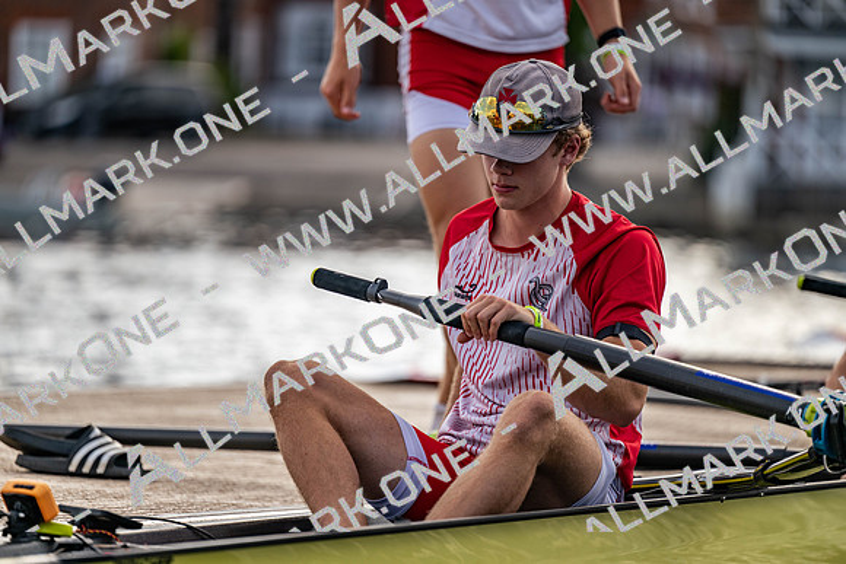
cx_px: 423
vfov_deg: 6.9
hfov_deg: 10.3
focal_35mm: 200
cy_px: 282
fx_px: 4701
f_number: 2.8
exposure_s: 1/2000
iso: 180
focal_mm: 200
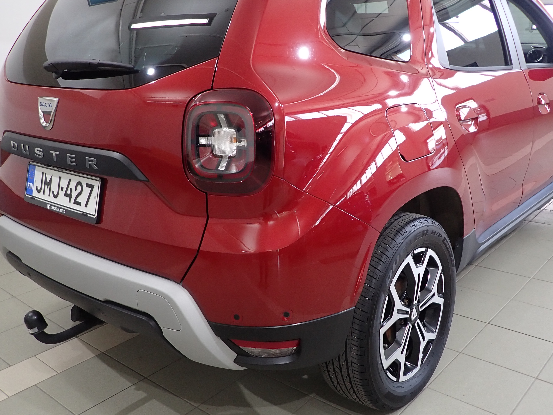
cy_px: 191
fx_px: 559
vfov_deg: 40.7
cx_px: 292
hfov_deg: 52.6
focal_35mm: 35
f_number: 2
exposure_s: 1/60
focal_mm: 4.5
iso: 160
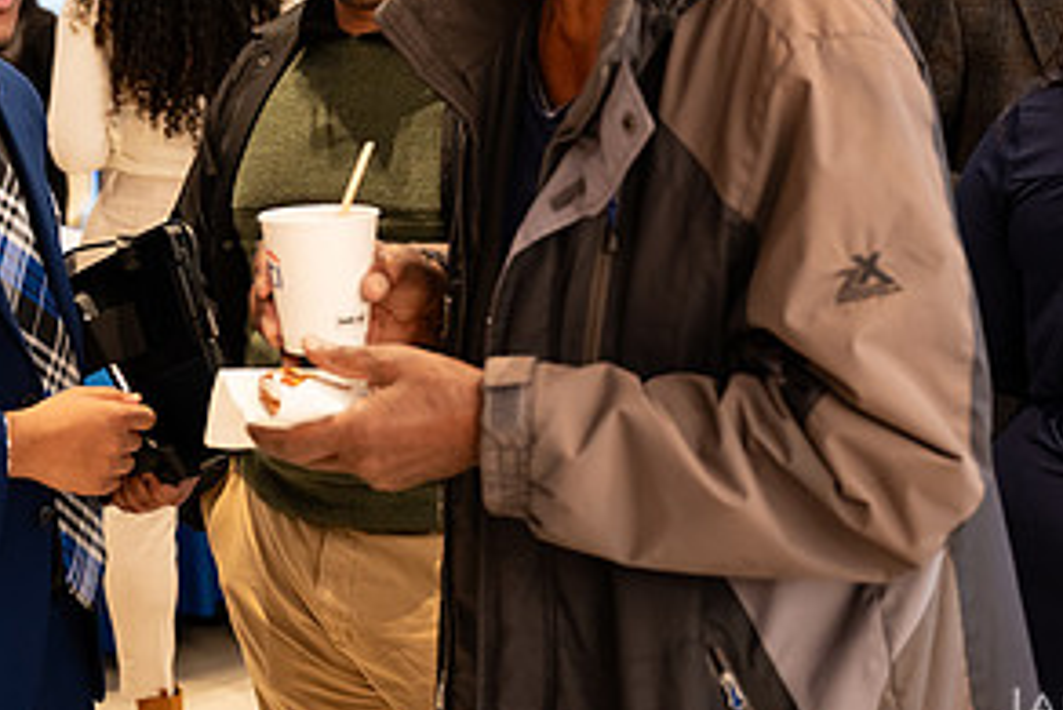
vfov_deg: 17.5
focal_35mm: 77
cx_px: 288
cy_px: 100
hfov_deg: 26.0
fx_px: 2275
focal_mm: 38
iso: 800
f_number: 3.2
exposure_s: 1/160
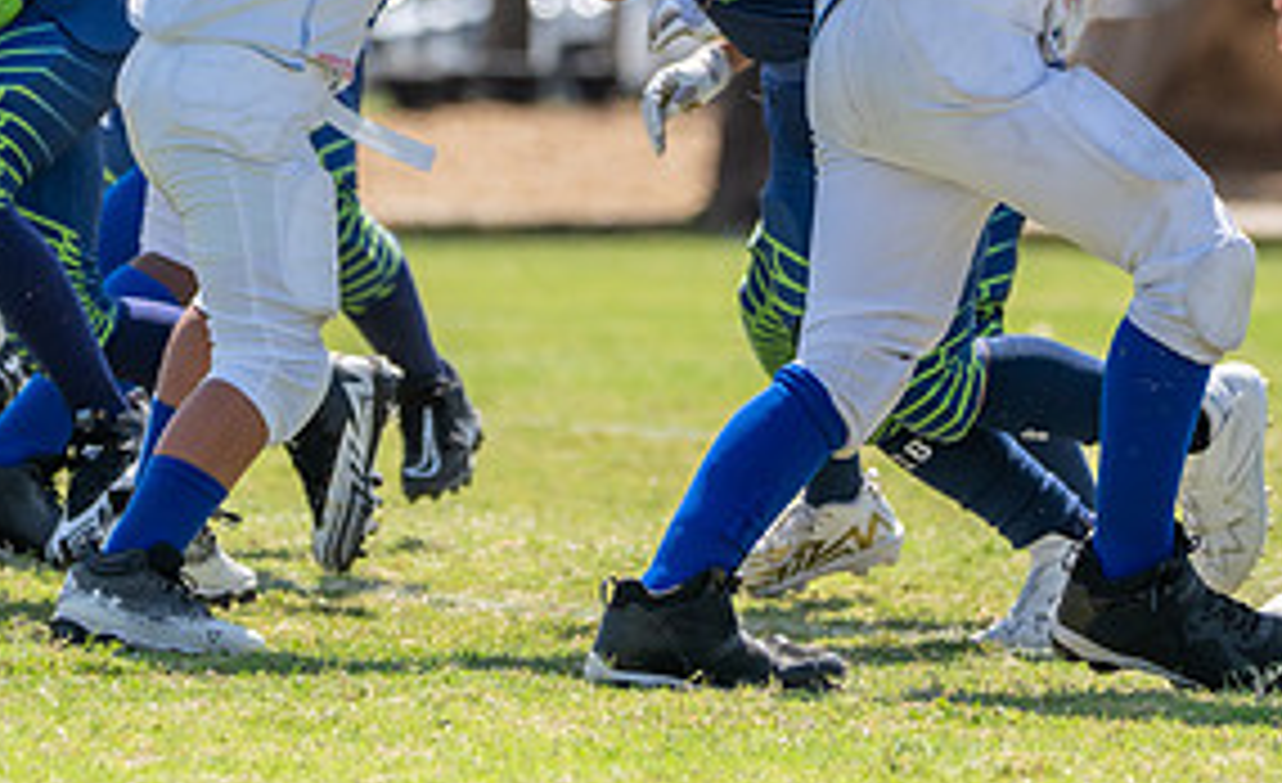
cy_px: 168
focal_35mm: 439
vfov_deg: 2.9
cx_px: 829
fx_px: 15239
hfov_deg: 4.8
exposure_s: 1/1250
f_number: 5.6
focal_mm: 198
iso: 320
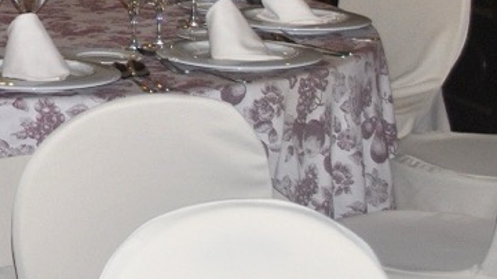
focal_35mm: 145
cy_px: -127
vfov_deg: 8.2
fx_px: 1911
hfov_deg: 14.0
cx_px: -215
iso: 200
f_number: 4.2
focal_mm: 26
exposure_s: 1/60
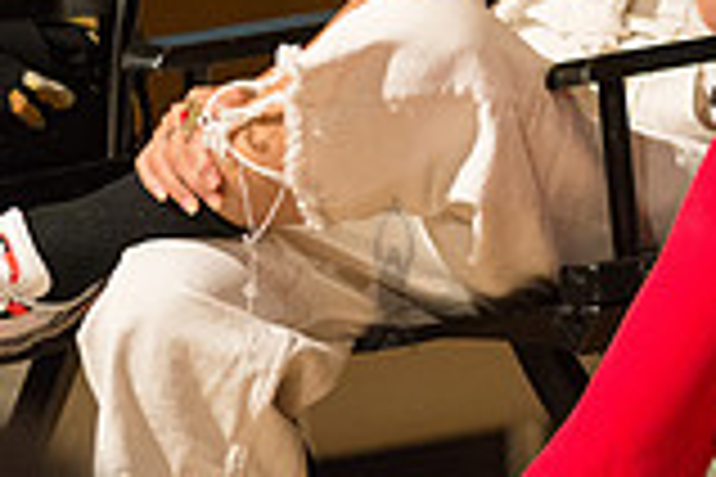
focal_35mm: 438
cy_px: -380
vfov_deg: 3.1
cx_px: 1261
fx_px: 8711
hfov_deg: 4.7
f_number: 4
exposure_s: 1/320
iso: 2500
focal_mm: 120
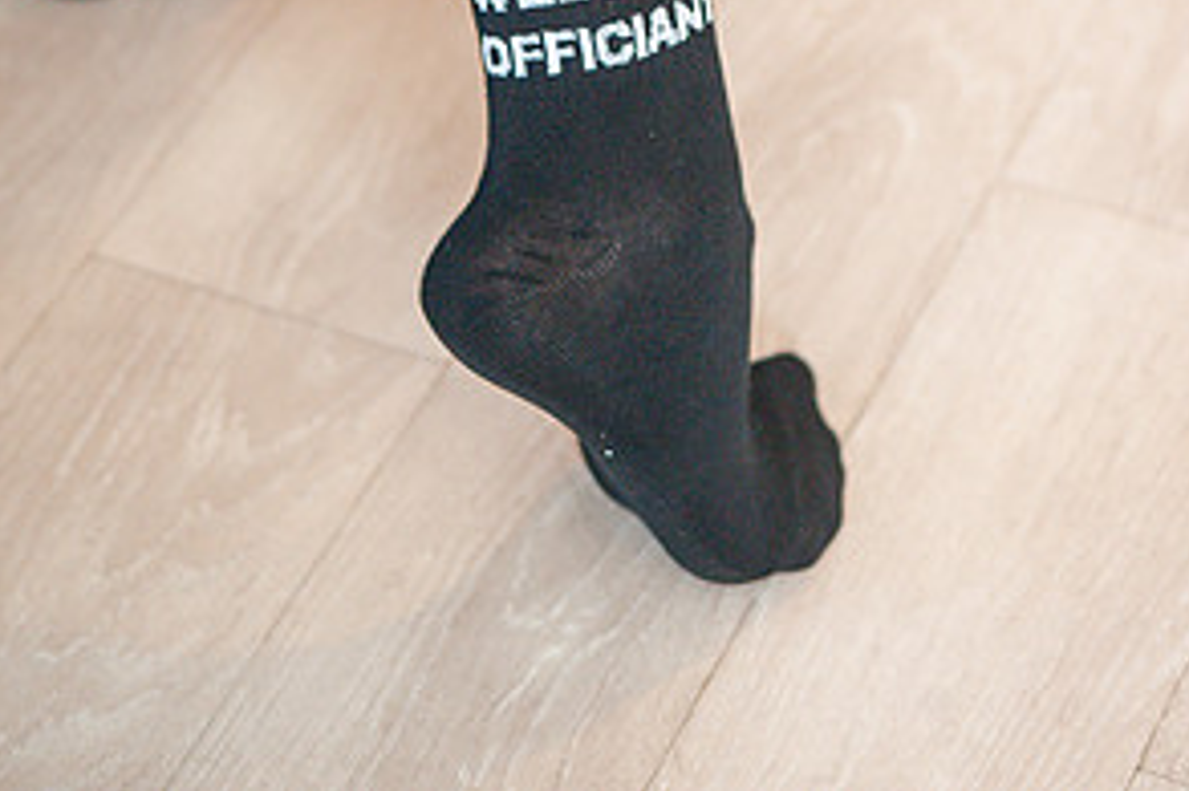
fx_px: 5314
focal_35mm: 161
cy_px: -118
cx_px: 594
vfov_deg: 8.4
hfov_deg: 12.8
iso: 2000
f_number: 4
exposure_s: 1/160
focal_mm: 105
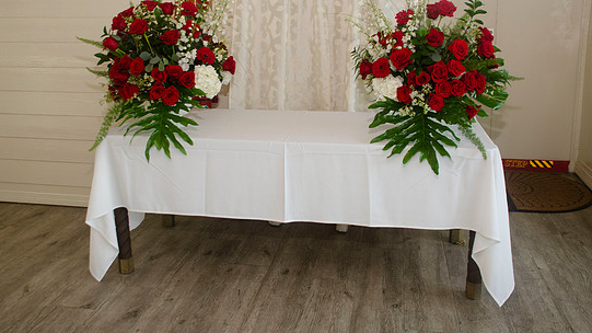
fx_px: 581
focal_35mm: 37
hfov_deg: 54.0
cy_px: 125
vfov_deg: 31.8
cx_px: 289
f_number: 4
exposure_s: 1/80
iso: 400
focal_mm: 22
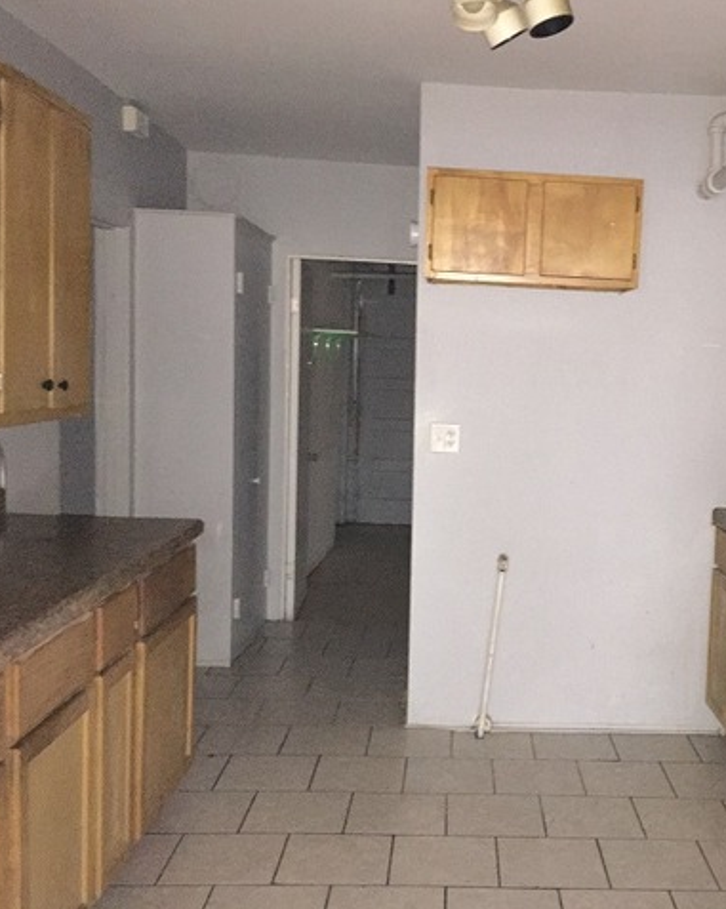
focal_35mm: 38
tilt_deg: -5.4
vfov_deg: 48.0
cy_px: 454
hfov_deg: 38.3
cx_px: 524
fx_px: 1022
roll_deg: -2.8
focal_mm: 4.15
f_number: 2.2
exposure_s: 1/16
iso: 640
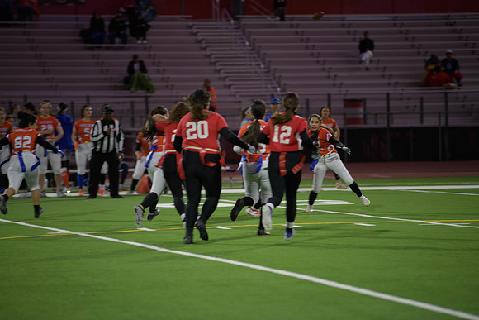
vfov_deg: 6.9
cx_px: 240
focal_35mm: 200
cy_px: 160
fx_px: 2662
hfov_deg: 10.3
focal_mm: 200
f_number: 2.8
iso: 640
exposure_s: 1/200
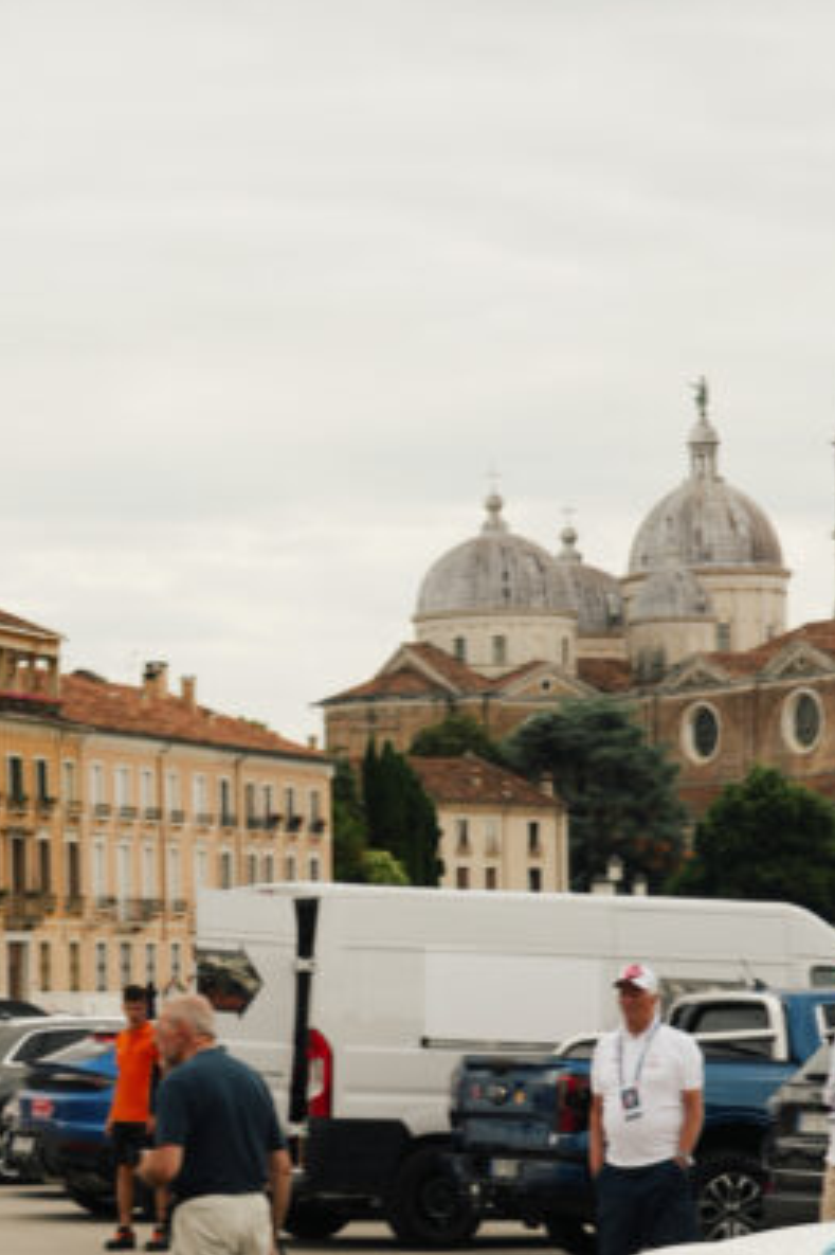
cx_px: -125
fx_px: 4074
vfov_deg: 17.4
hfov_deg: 11.5
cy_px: 991
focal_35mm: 117
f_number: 4
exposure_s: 1/250
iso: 100
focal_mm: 33
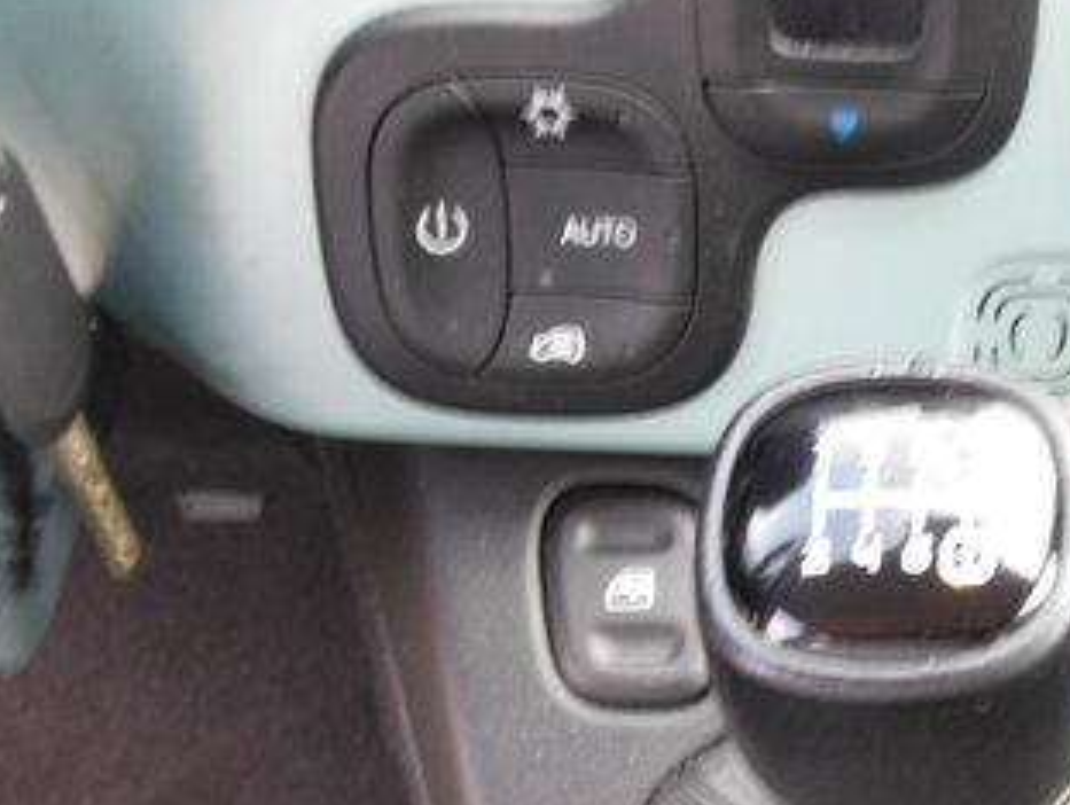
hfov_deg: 30.7
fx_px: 1888
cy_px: 719
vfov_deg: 23.5
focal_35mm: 61
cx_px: 884
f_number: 3.2
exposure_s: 1/30
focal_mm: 4.5
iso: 125
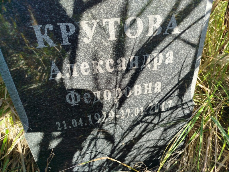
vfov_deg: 56.8
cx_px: 114
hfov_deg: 71.6
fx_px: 159
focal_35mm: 24
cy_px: 86
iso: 50
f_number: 1.7
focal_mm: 5.31
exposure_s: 1/303
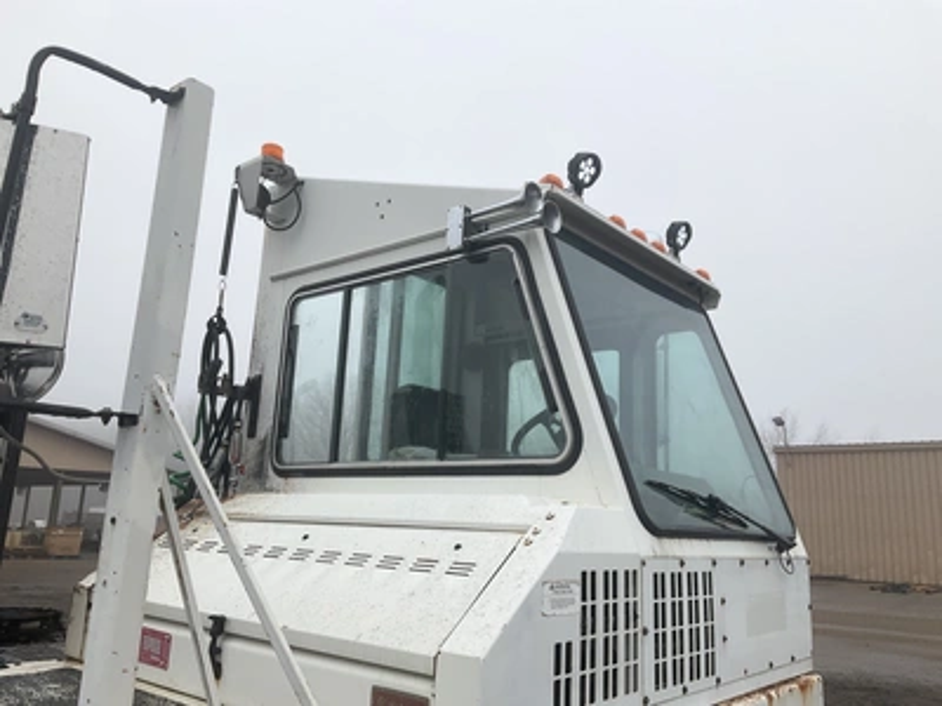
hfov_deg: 61.7
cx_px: 471
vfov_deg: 48.2
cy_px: 353
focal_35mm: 29
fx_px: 789
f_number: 1.8
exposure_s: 1/898
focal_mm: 3
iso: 25
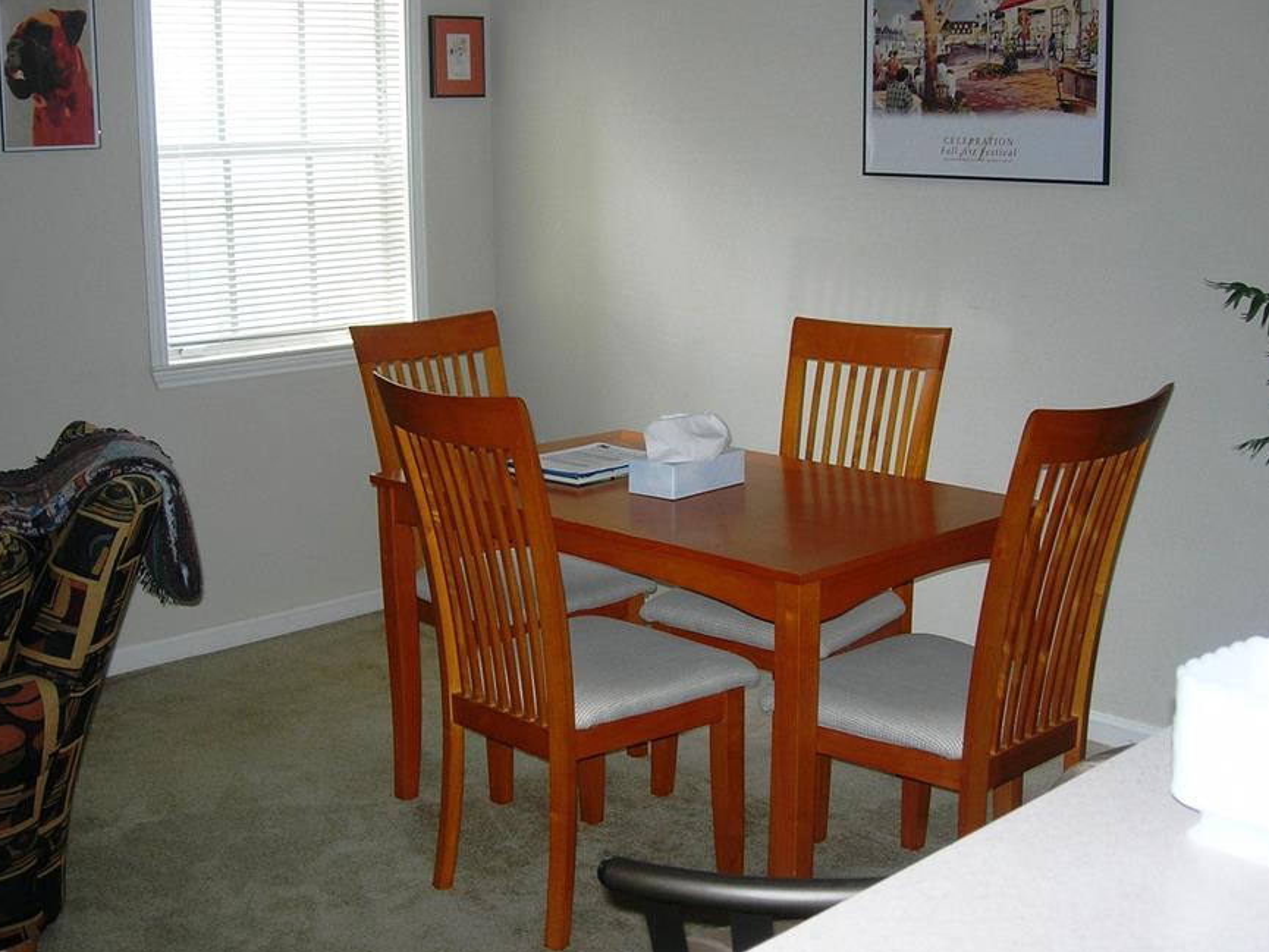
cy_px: 491
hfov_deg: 42.1
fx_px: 1650
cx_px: 610
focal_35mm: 45
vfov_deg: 32.2
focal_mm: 7.8
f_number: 2.8
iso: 64
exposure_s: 1/60.1
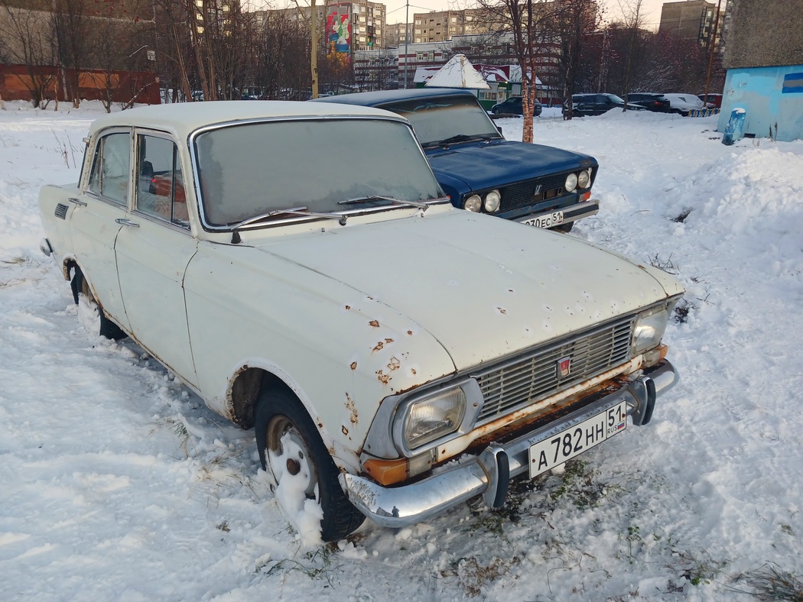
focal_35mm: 27
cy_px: 301
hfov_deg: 65.3
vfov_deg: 51.4
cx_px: 402
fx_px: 626
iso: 50
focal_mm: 4
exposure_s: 1/50.3
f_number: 1.8
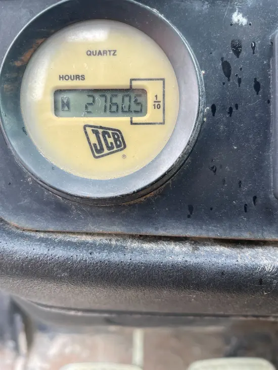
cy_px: 185
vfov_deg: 67.3
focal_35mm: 26
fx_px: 278
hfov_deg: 53.1
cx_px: 139
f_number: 1.6
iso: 32
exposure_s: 1/127
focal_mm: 4.2
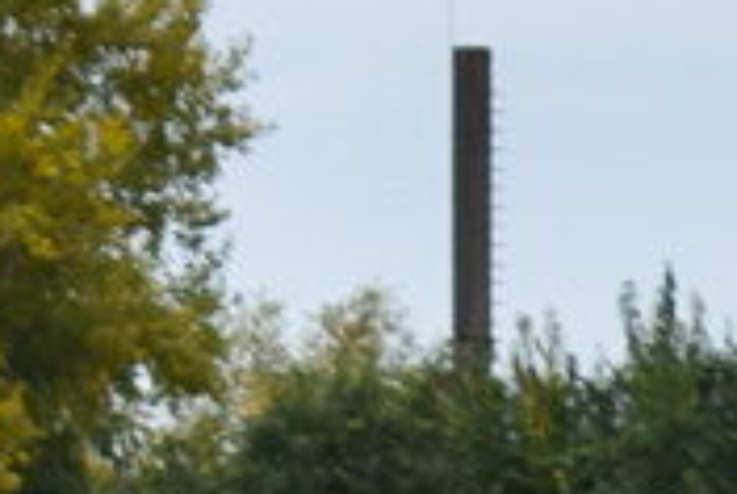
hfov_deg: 3.6
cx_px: 1721
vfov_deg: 2.4
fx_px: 11512
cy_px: 1482
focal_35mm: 561
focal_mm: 55
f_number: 6.3
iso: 200
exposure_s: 1/800
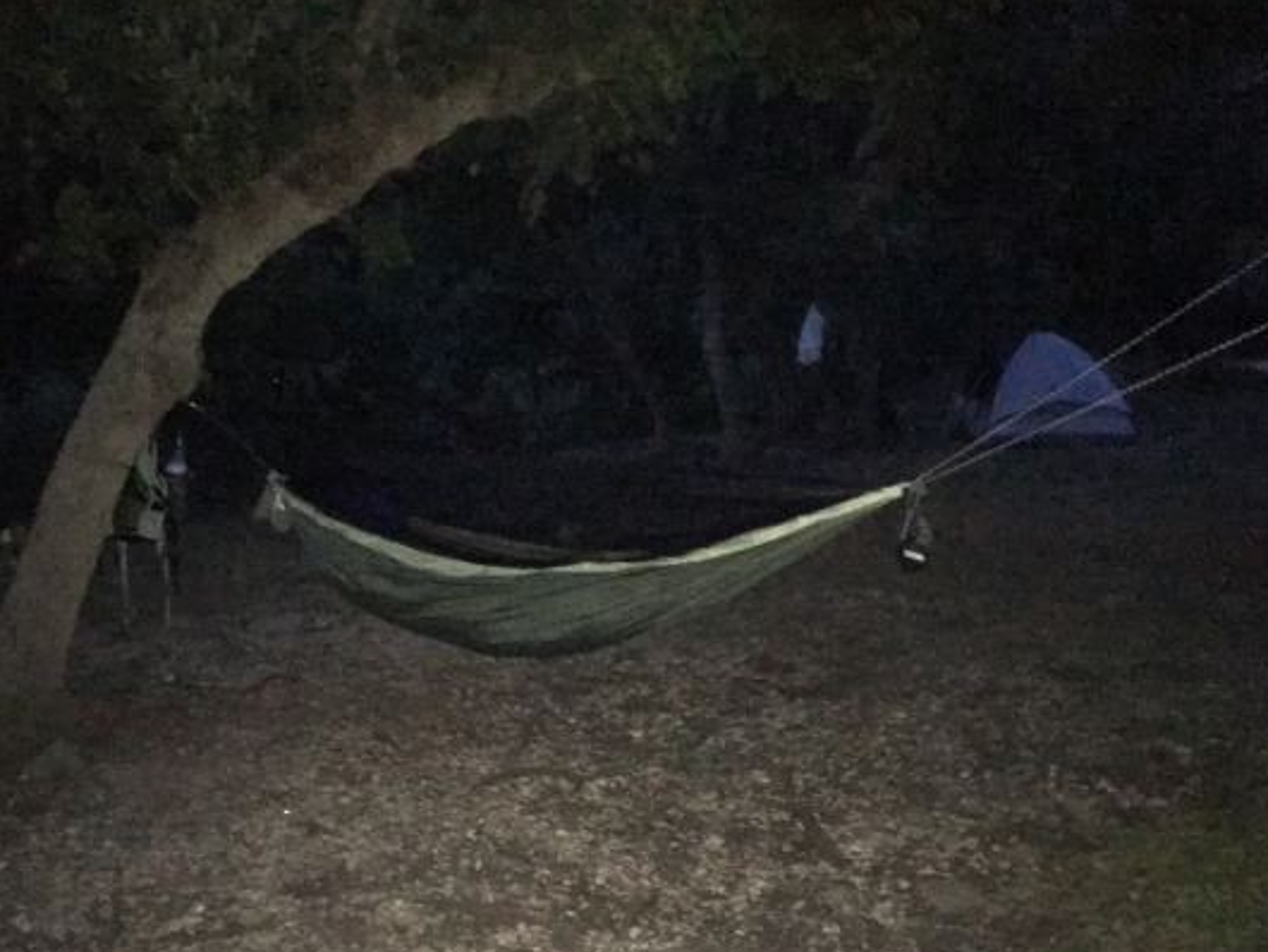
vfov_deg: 40.6
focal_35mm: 35
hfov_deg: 52.4
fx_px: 1283
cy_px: 565
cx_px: 534
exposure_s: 1/16
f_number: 2.2
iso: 2000
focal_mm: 4.15
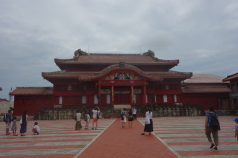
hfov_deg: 65.5
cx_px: 119
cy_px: 79
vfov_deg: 46.3
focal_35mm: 28
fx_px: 185
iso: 125
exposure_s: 1/800
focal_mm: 10.4
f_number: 7.1
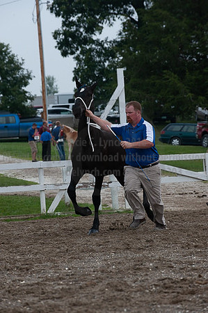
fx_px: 1737
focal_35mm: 200
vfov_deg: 10.3
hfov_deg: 6.9
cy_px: 156
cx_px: 104
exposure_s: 1/1250
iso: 640
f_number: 5.6
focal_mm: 200
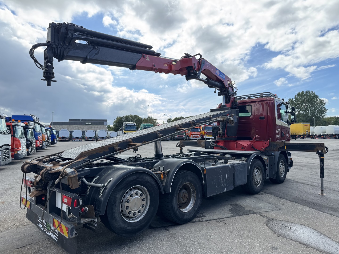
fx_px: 235
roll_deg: +1.4
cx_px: 170
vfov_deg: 56.8
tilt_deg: +1.4
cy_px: 127
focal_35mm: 24
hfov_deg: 71.6
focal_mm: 6.76
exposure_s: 1/864
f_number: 1.78
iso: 80
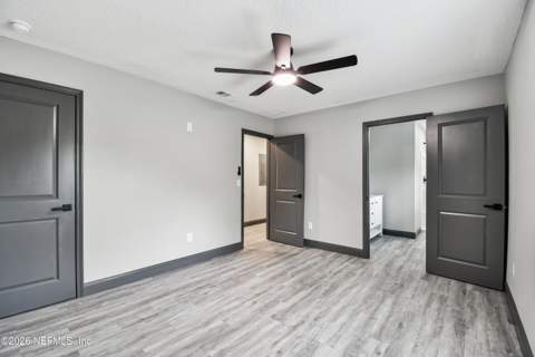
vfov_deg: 77.3
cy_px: 178
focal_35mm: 15
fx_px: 223
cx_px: 268
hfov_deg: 100.4
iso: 125
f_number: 7.1
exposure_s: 1/1.67
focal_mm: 10
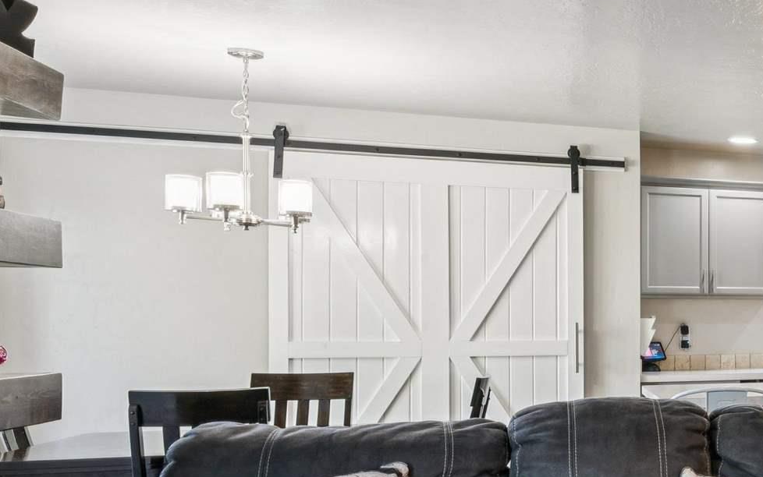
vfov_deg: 26.1
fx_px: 1025
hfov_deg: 30.4
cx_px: 1035
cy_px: 324
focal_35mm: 49
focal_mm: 15.4
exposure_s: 1/3.33
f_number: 13
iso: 400
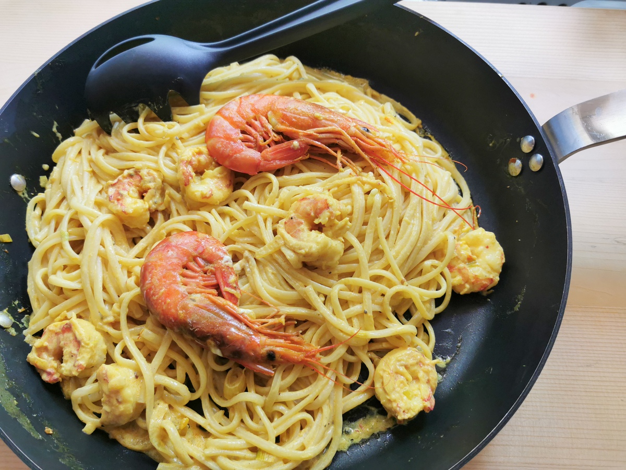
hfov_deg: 65.3
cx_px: 313
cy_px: 235
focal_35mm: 27
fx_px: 488
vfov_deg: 51.4
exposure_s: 1/100
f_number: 1.6
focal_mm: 5.56
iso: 100
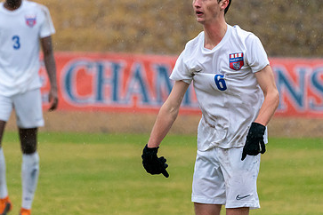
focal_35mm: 696
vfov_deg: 2.0
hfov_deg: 3.0
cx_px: 170
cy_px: 88
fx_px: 6244
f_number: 5.6
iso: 3200
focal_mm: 345
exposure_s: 1/1000
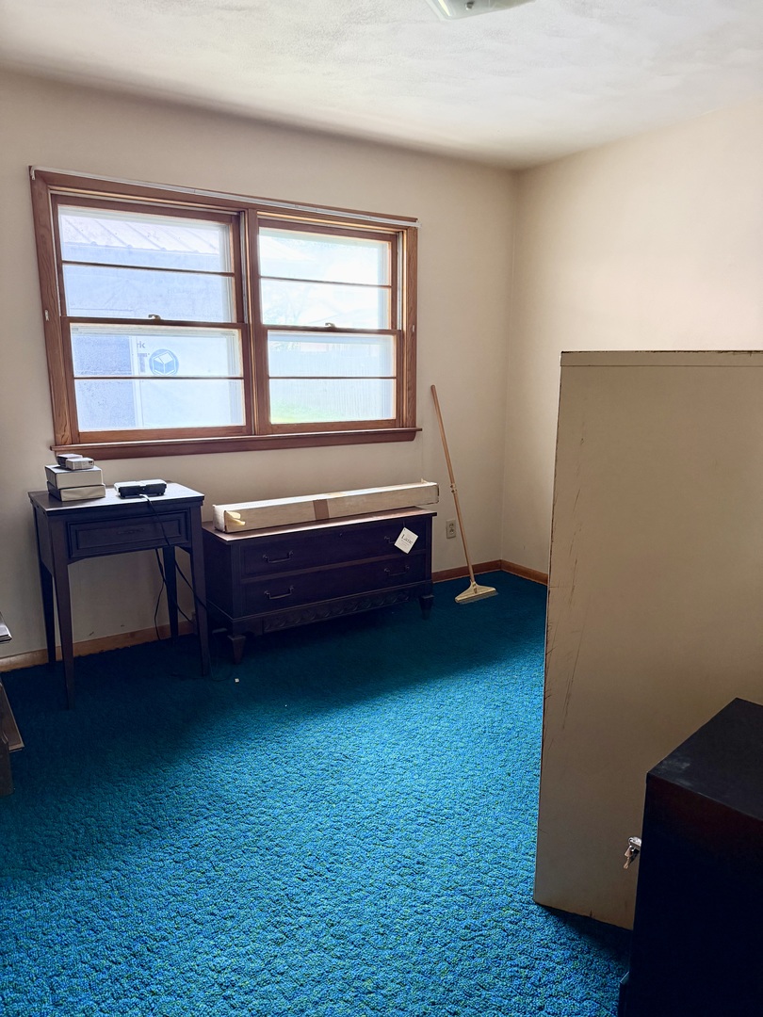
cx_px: 382
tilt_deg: -11.7
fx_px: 705
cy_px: 508
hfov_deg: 56.8
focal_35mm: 24
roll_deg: -0.5
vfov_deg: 71.6
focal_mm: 6.76
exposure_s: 1/60
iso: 400
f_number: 1.78
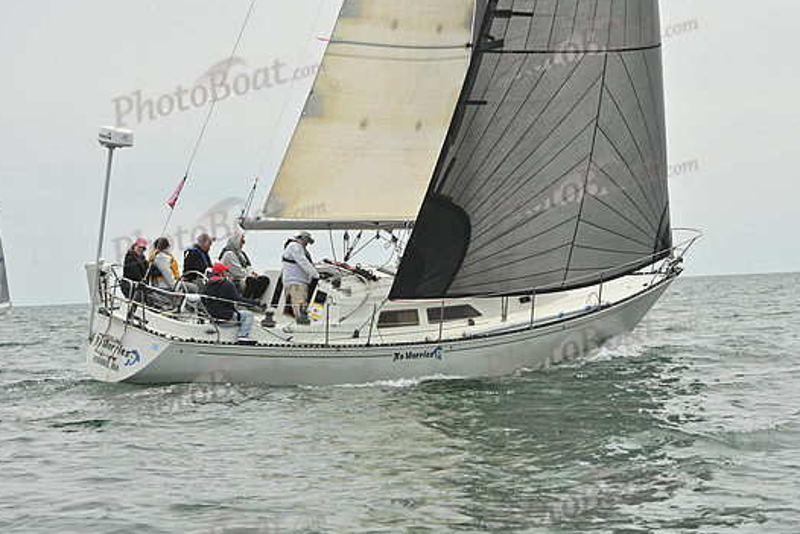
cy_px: 287
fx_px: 2845
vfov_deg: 10.7
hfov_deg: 16.0
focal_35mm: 128
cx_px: 406
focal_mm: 116
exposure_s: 1/800
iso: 320
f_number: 13
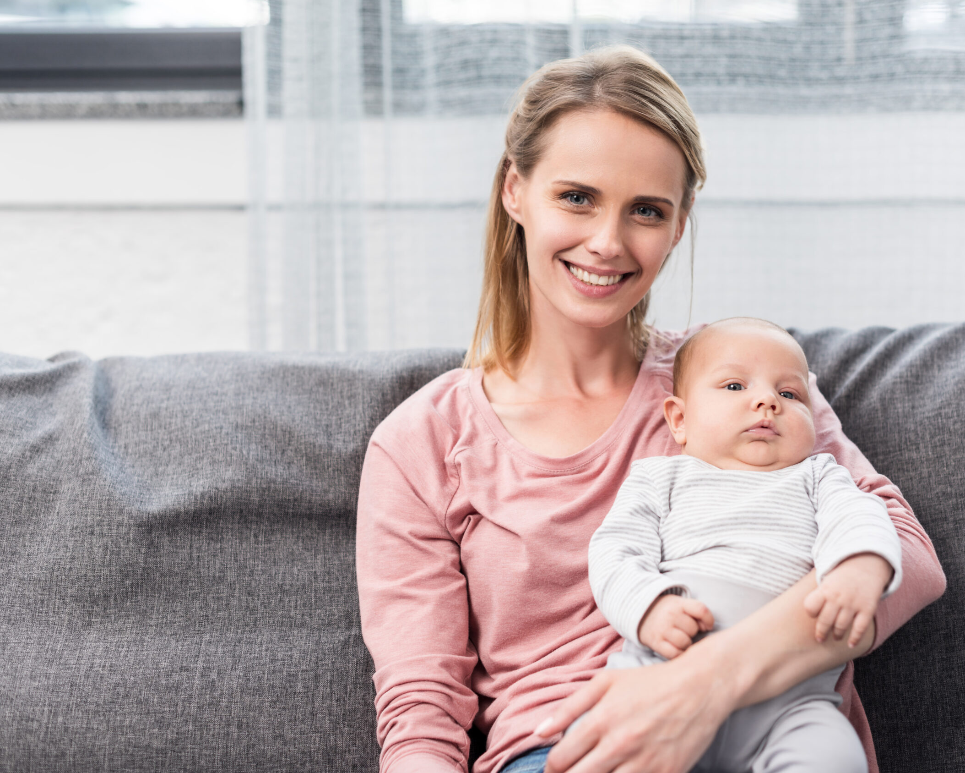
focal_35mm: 57
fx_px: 1628
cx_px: 553
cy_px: 390
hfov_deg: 33.0
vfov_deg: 26.7
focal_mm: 50
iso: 100
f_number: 2.5
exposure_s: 1/200
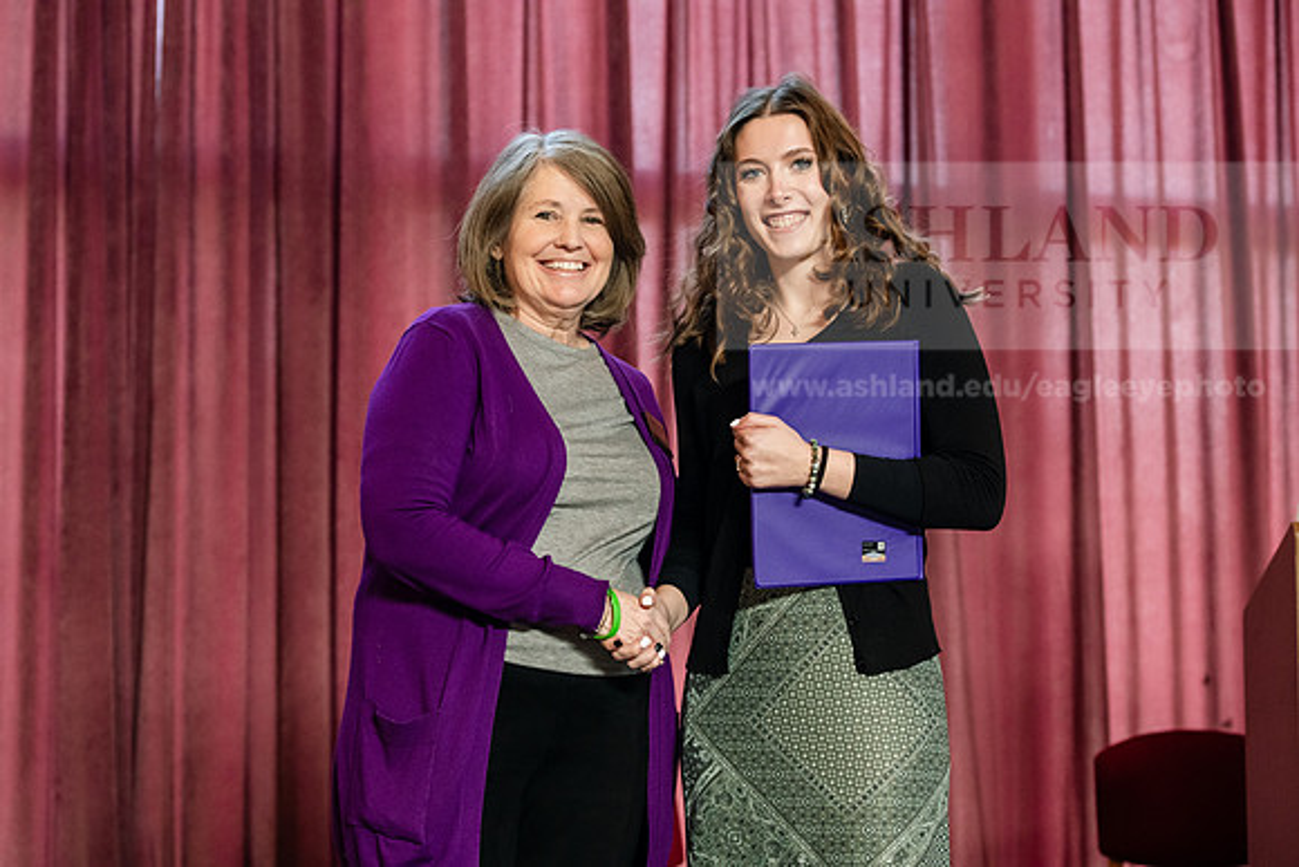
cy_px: 434
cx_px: 650
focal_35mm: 80
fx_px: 2887
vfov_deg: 17.1
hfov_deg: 25.4
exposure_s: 1/200
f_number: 4.5
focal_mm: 80
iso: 2000
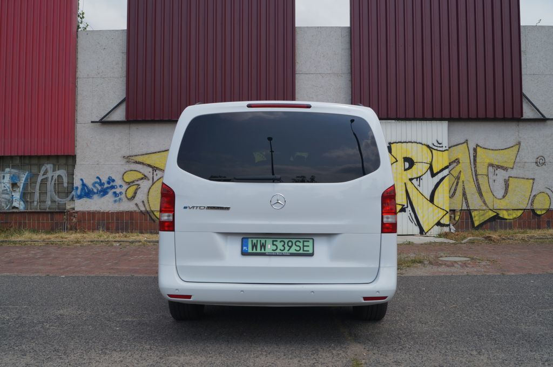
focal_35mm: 33
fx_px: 506
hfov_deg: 57.3
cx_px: 276
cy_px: 184
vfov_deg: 39.9
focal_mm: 22
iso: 100
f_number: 8
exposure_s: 1/400
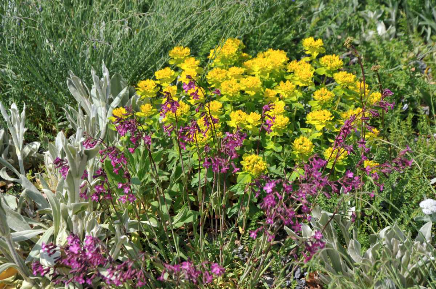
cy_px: 144
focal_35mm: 158
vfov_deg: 8.7
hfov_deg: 13.1
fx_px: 1905
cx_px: 218
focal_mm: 105
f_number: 9
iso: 200
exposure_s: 1/320
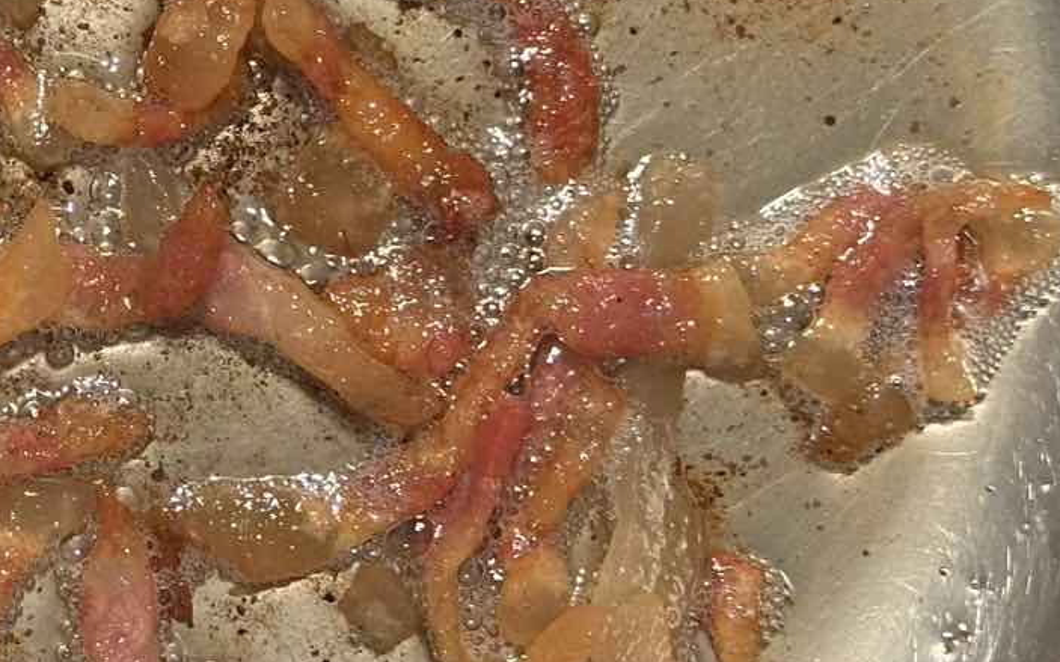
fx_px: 4015
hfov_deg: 14.8
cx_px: -36
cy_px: 172
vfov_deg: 9.4
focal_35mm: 139
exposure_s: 1/50
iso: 250
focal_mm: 6.86
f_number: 1.78
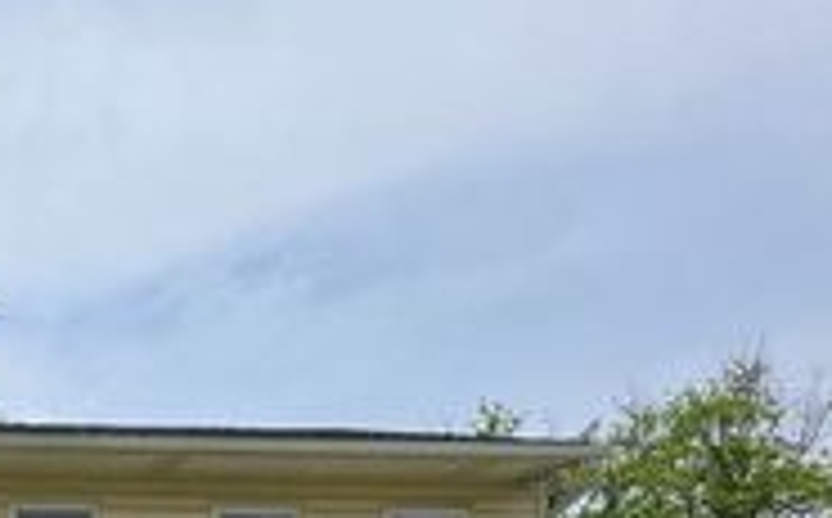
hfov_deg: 26.6
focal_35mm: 66
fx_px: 1494
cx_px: -234
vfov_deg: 17.4
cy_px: 809
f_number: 1.7
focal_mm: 6.3
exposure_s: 1/7944
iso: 64
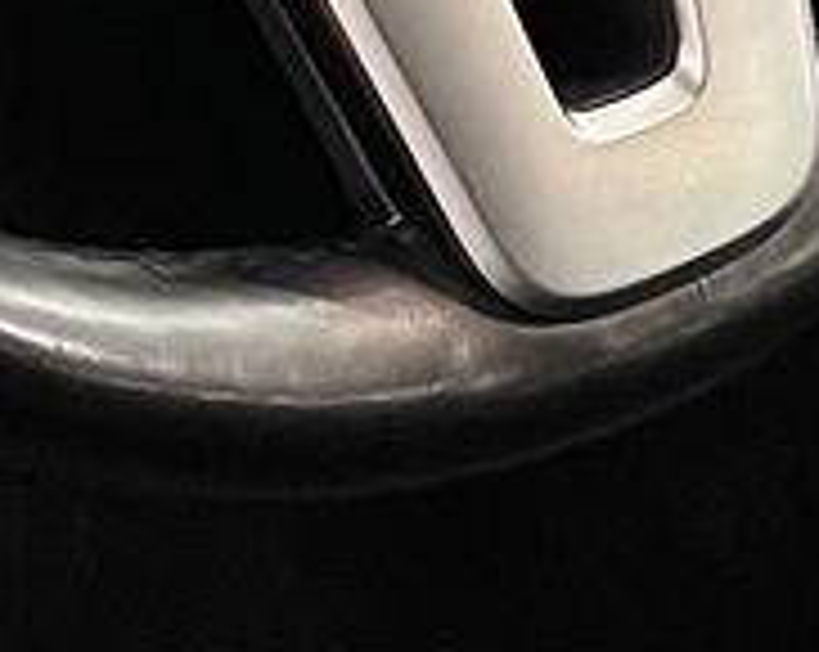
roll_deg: -6.1
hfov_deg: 9.6
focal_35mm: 201
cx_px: 500
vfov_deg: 7.5
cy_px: -400
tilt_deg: -32.9
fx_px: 4864
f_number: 1.6
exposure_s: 1/33
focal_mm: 5.1
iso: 400
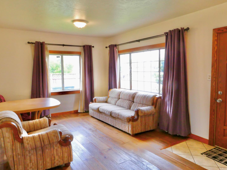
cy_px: 86
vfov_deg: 54.9
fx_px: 164
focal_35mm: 25
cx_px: 117
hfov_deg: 69.4
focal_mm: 10.9
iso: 1600
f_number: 14
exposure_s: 1/15
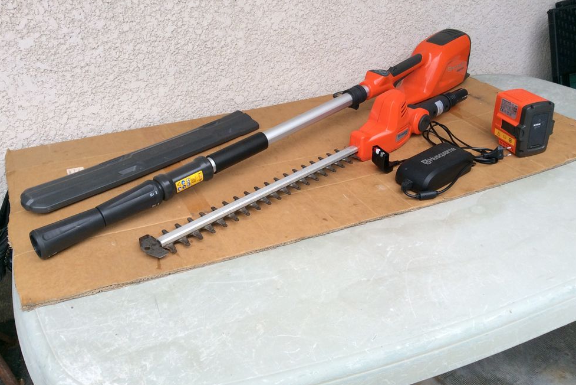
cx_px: 284
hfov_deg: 55.8
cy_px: 169
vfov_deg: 38.8
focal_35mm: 34
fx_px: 544
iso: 32
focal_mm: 3.3
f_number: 2.4
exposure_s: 1/187
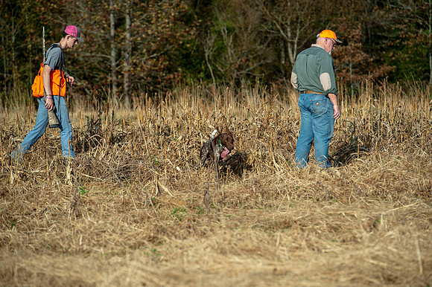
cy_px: 144
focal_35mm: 185
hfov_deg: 11.1
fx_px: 2219
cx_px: 216
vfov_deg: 7.4
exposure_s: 1/500
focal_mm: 185
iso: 125
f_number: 5.6
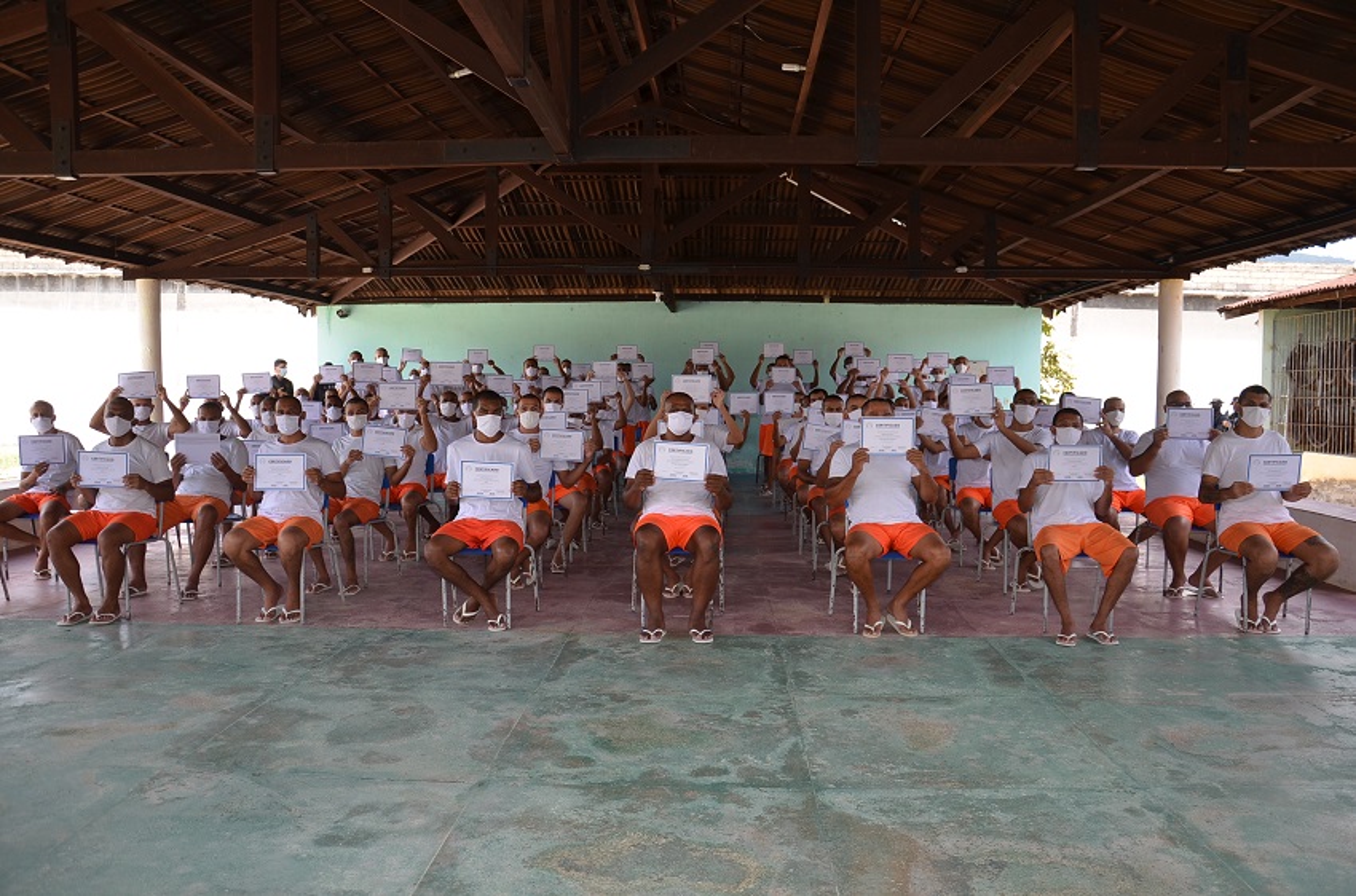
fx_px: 1014
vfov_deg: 47.7
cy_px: 448
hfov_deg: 67.5
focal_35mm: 27
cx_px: 678
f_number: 4
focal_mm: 18
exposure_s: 1/250
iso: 180
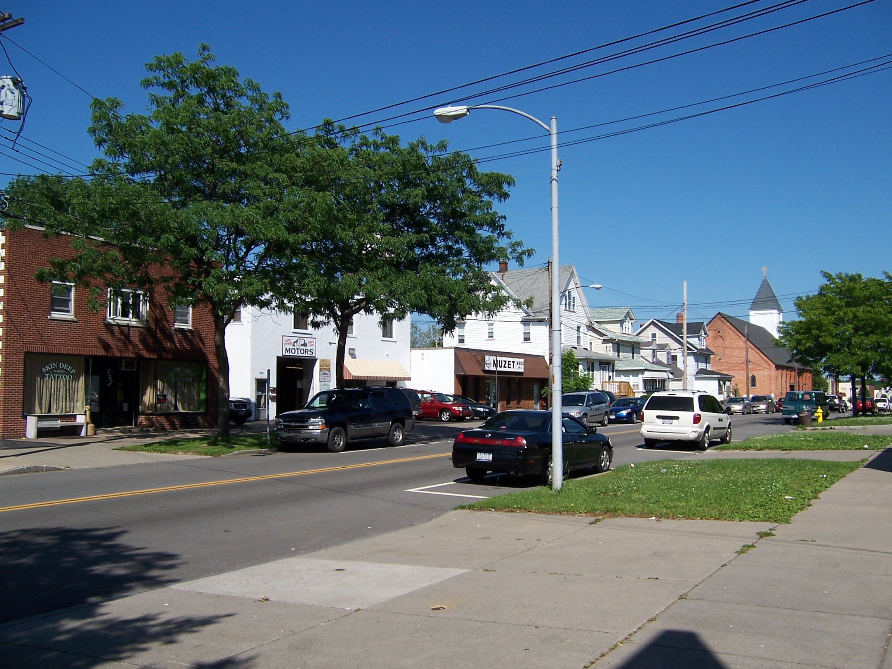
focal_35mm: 33
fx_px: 850
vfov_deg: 42.9
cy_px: 334
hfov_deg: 55.4
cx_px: 446
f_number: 4
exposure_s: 1/1000
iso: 80
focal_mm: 5.5
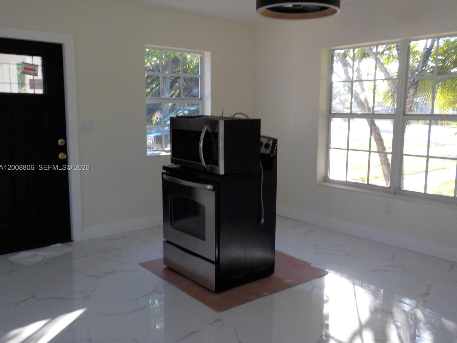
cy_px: 168
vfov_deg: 45.4
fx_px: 409
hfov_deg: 58.3
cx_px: 234
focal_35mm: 31
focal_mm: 4.1
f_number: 3.3
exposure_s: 1/50
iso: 125
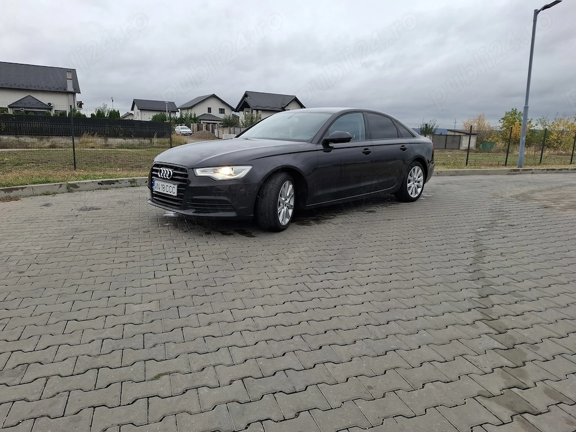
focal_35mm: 23
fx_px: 383
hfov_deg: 73.9
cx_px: 288
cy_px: 216
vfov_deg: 58.9
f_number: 1.8
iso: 50
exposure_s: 1/290
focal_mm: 5.54
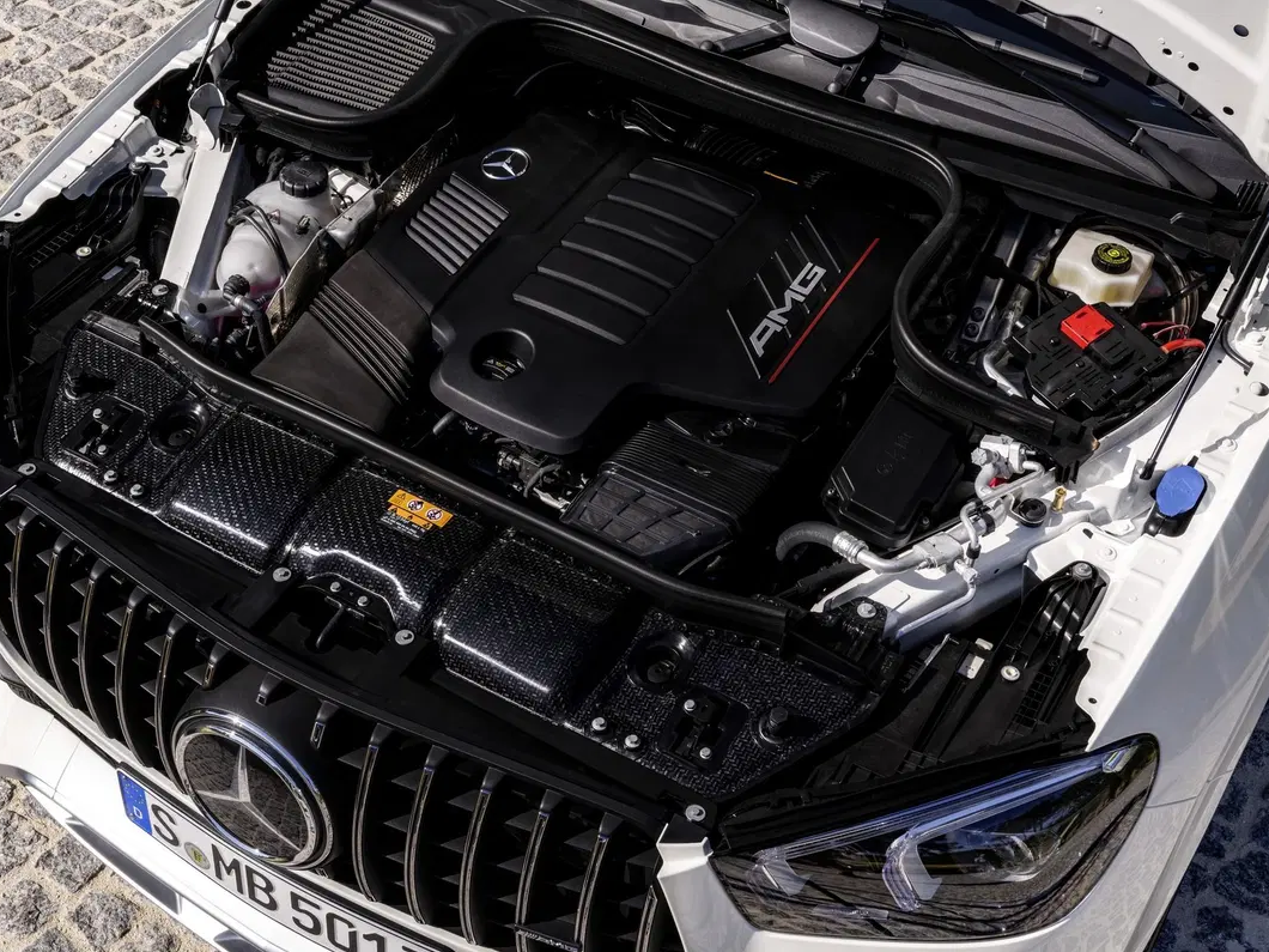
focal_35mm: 49
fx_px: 1796
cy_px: 478
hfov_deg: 38.8
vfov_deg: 29.7
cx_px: 554
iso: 100
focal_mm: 45
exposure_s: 1/80
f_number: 16
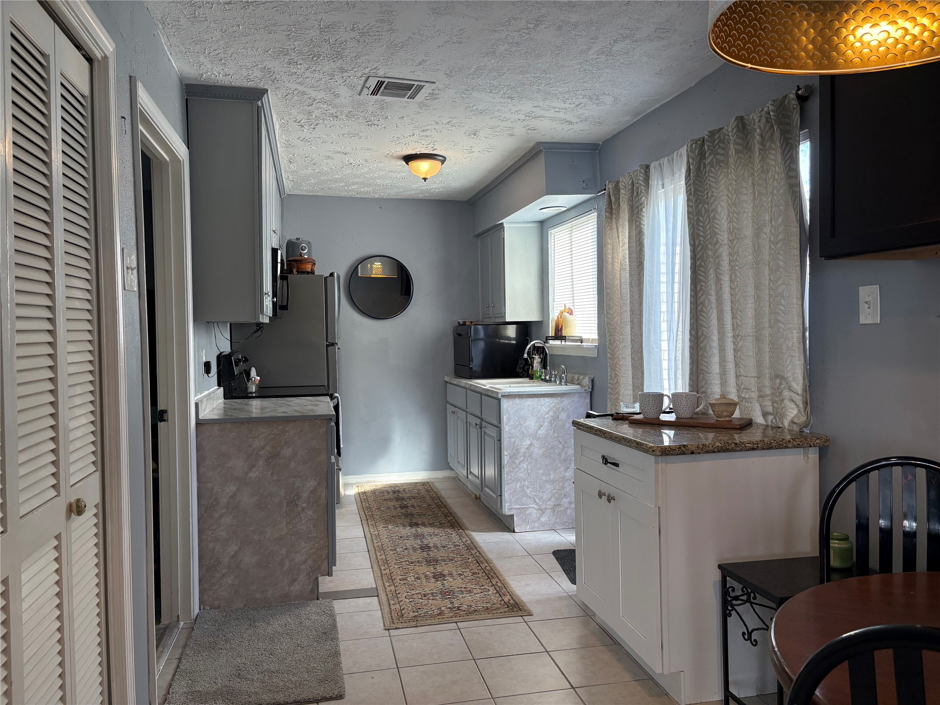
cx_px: 470
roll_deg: +1.5
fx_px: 706
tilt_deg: -1.0
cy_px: 352
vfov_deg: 53.1
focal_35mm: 26
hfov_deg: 67.3
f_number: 1.6
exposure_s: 1/141
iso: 125
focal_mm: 5.96
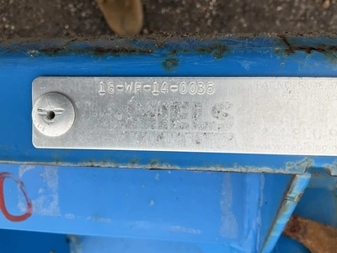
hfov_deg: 61.7
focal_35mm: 29
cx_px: 168
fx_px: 282
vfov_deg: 48.2
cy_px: 126
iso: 25
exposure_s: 1/344
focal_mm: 3
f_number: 1.8
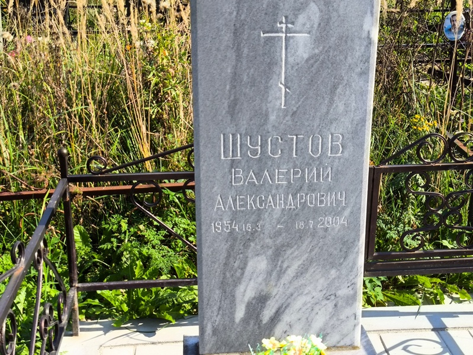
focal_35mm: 50
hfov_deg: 38.2
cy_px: 178
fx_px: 684
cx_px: 236
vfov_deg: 29.1
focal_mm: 4.71
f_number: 1.7
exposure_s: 1/636
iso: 50
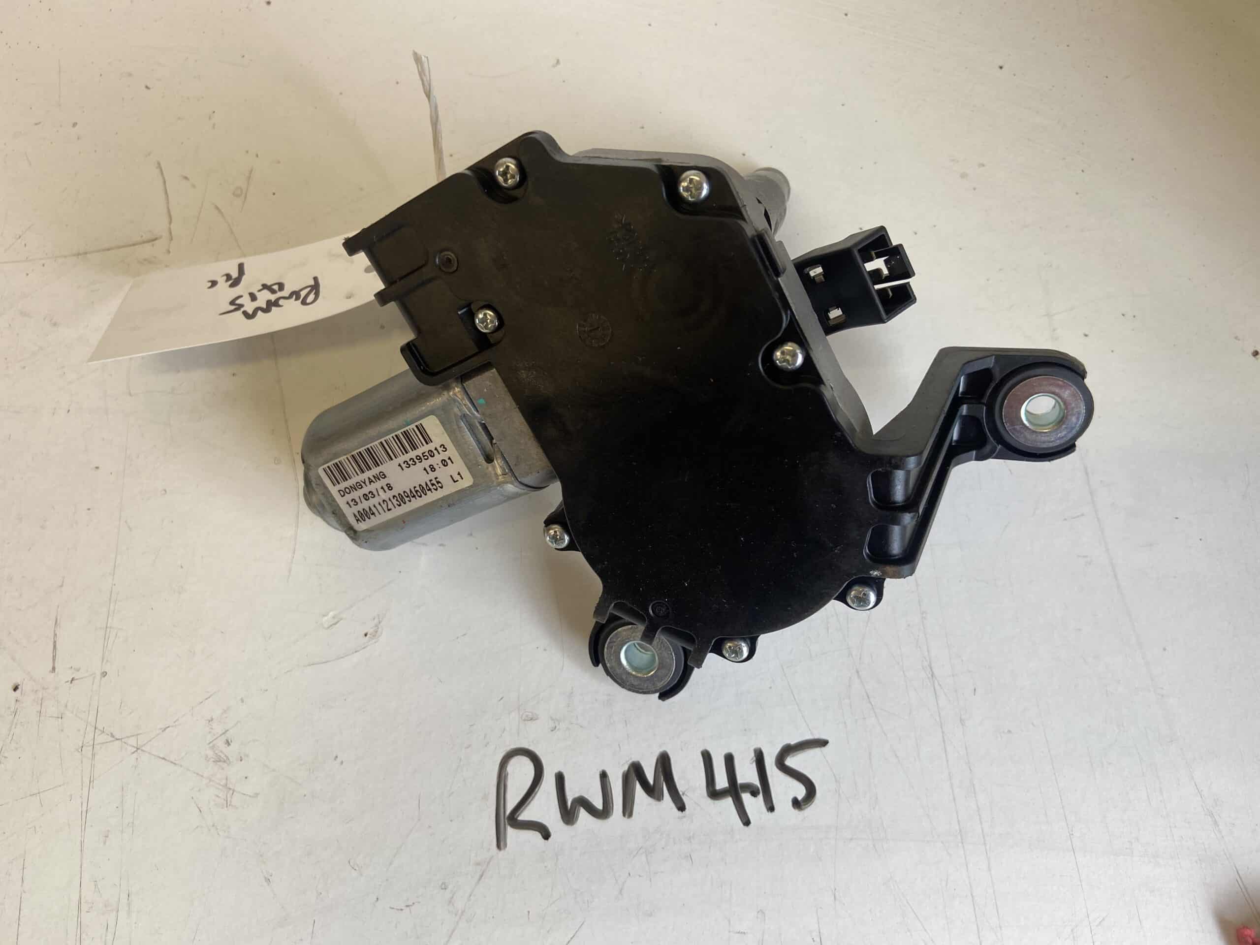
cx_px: 630
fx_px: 946
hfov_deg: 67.3
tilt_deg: -70.1
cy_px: 472
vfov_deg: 53.1
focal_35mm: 26
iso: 64
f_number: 1.8
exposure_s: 1/100
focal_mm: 4.25
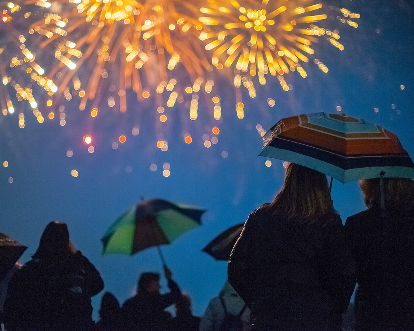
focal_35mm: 57
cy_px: 165
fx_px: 698
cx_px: 167
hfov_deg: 32.9
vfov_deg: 26.7
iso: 1600
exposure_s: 1/50
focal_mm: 50
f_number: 1.4
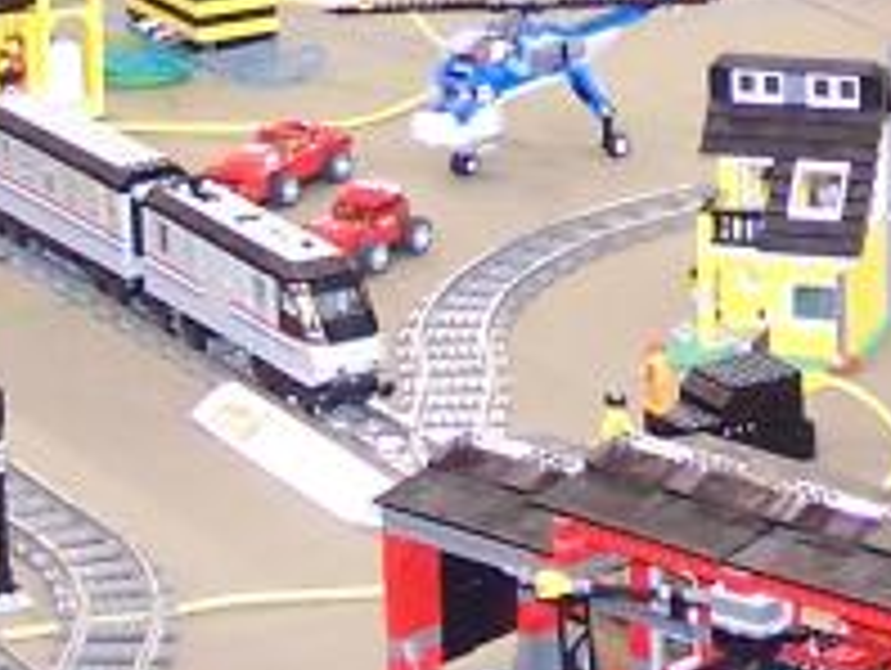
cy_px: -31
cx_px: 1022
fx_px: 5721
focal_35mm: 222
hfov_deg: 8.8
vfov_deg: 6.7
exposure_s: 1/10
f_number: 2.9
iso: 140
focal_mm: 7.1
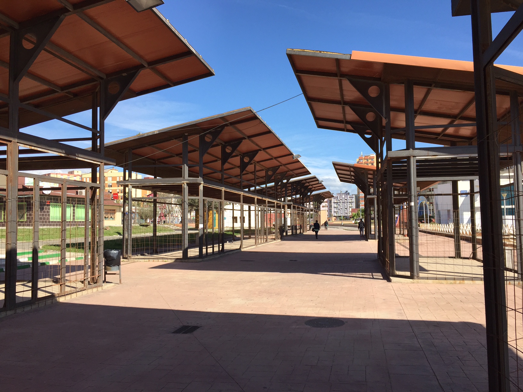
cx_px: 262
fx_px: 438
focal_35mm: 29
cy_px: 196
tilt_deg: +3.3
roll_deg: +0.8
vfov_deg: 48.2
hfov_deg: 61.7
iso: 32
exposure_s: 1/1582
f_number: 2.2
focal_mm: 4.15
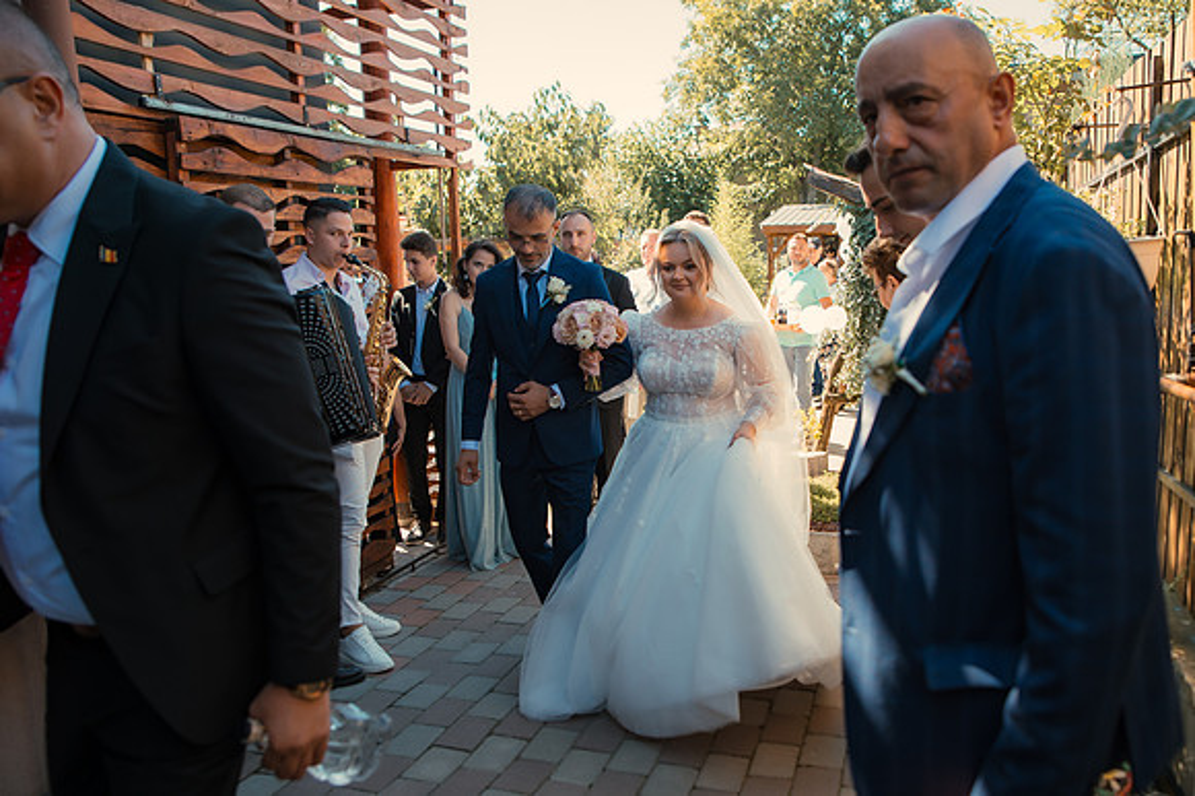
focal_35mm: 27
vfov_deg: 47.3
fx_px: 907
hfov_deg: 66.4
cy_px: 384
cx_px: 681
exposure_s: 1/250
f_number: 3.5
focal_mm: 24
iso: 200
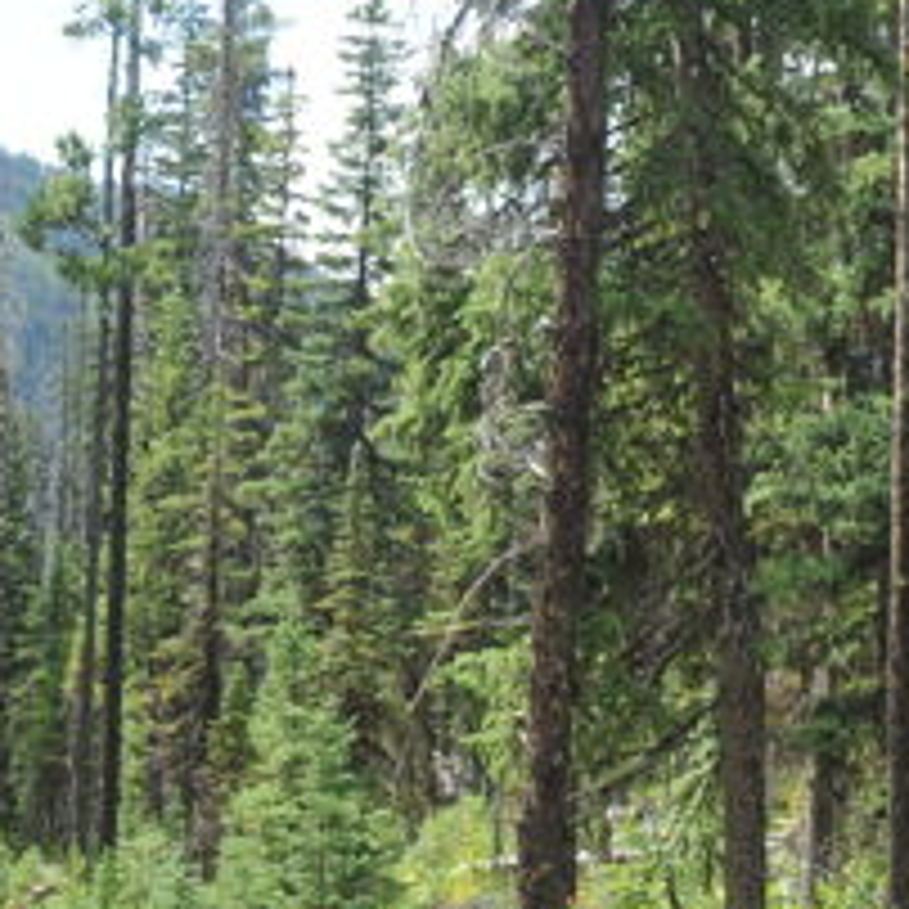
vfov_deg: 14.8
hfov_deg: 14.8
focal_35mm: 118
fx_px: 3506
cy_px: 590
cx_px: 531
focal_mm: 35
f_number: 6.3
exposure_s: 1/640
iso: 400
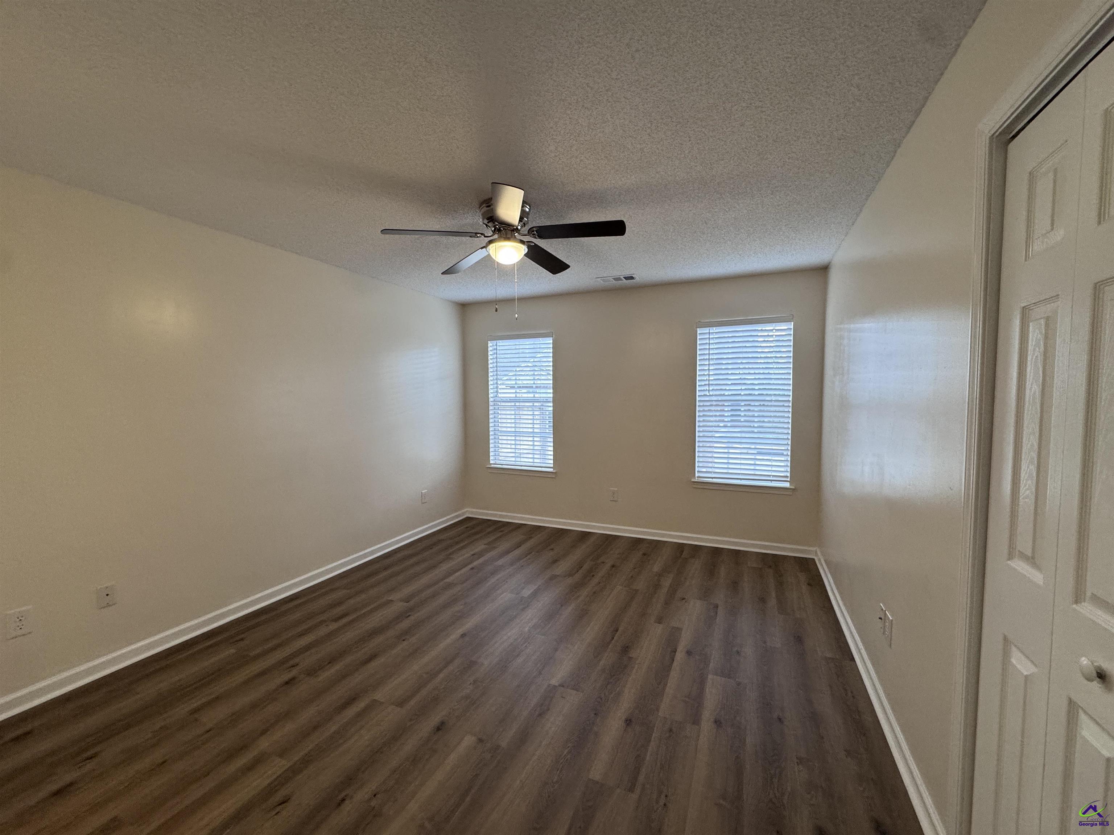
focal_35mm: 14
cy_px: 418
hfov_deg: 102.1
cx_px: 557
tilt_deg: -2.8
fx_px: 451
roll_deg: +0.8
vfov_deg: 85.7
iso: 250
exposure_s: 1/120
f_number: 2.2
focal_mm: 2.22
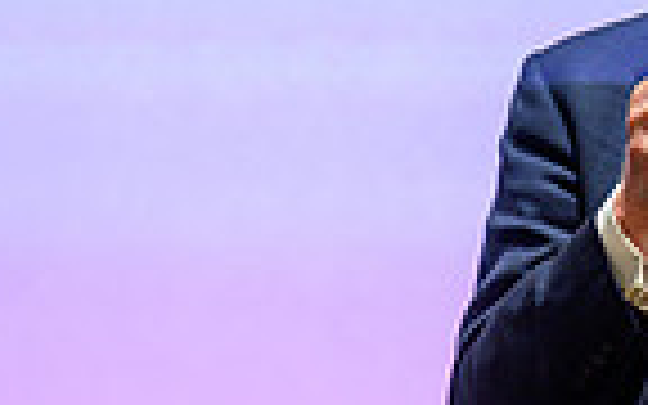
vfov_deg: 2.1
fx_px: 10861
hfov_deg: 3.4
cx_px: 522
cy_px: 25
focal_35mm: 615
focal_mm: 150
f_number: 2.8
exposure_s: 1/160
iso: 250
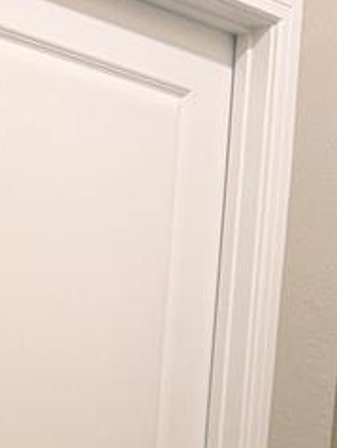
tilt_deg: -8.5
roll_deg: -2.1
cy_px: 695
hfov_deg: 12.0
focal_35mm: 121
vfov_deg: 15.0
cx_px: -51
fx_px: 1568
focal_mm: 6.76
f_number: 1.78
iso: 160
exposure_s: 1/60
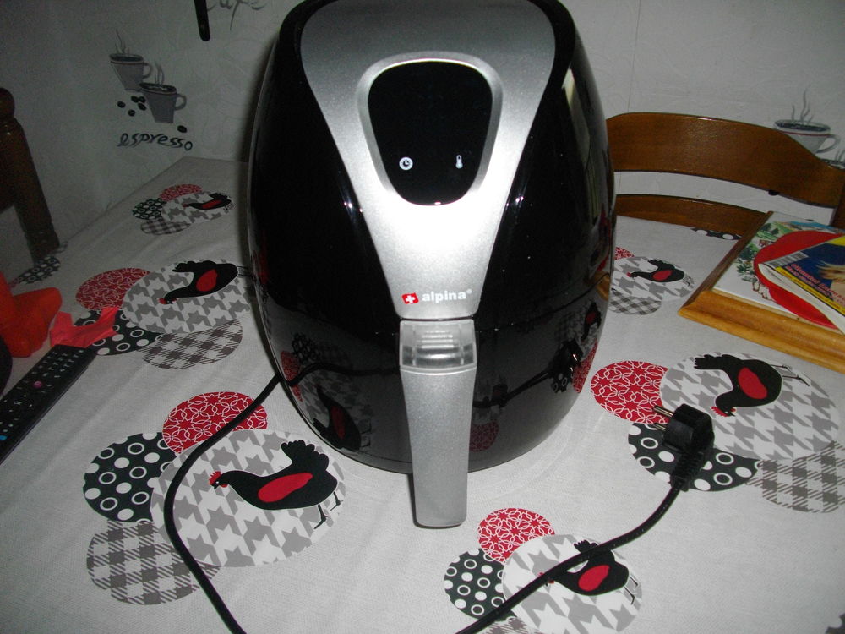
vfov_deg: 44.2
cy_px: 317
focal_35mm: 32
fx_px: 781
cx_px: 422
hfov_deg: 56.8
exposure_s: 1/50
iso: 200
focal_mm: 5.7
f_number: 2.9
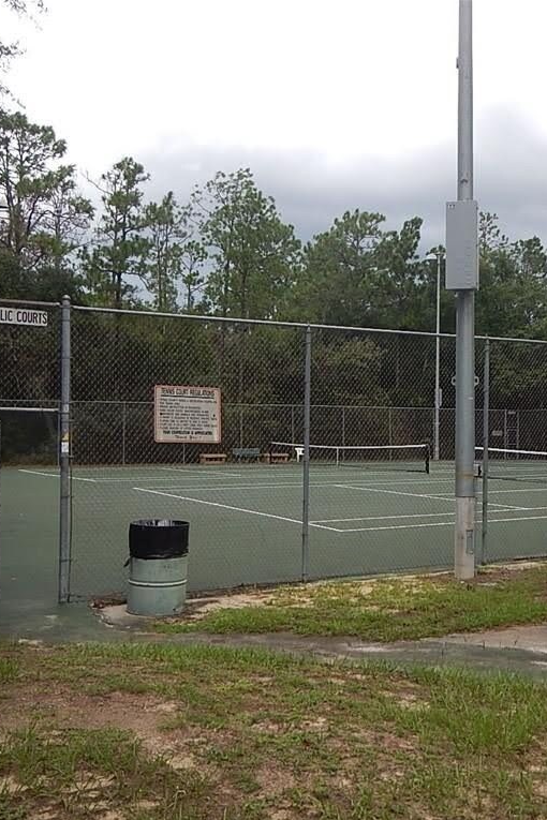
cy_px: 411
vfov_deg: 49.6
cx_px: 361
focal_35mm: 39
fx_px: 889
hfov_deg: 33.9
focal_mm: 5
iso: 160
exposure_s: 1/250
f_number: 3.9
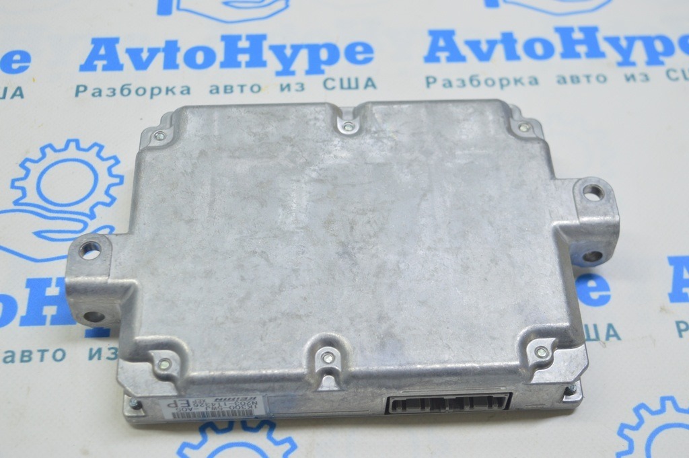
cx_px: 344
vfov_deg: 25.7
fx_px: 1004
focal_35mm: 52
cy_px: 229
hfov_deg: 37.9
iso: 400
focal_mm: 35
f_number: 5.6
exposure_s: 1/25
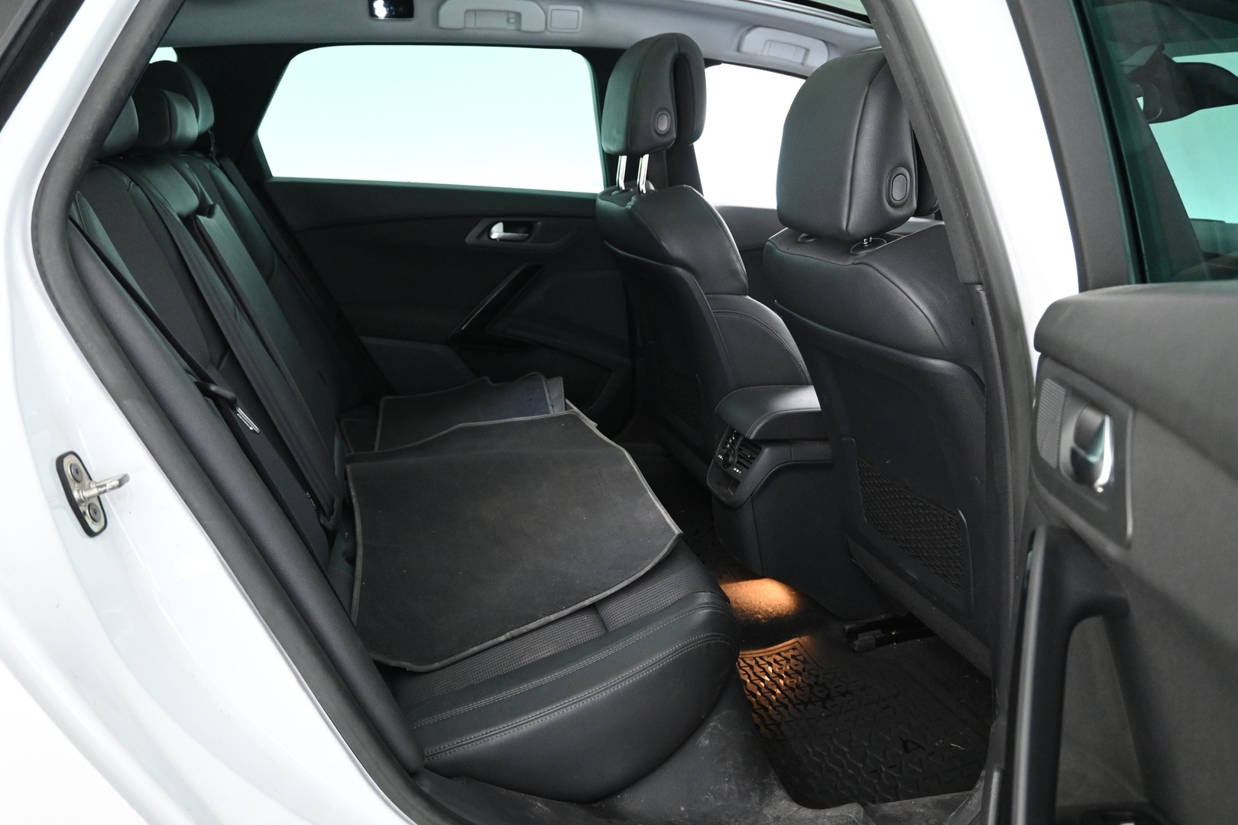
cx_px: 619
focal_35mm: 28
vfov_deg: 46.8
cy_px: 412
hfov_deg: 65.9
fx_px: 954
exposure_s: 1/30
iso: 2800
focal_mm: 18.5
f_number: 3.8
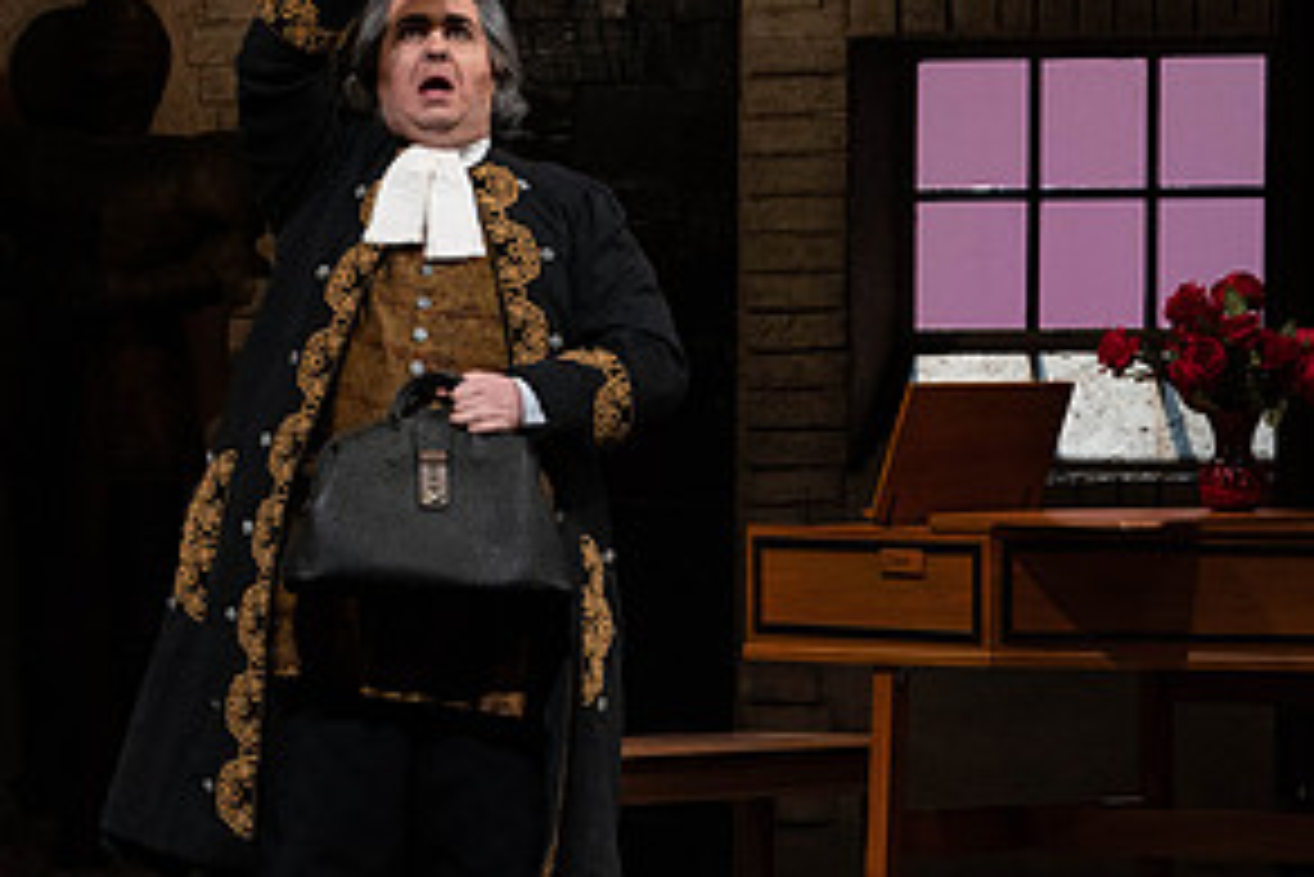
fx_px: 12963
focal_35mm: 355
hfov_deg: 5.8
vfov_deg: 3.9
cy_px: 492
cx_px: 153
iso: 3200
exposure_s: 1/250
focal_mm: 179
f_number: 8
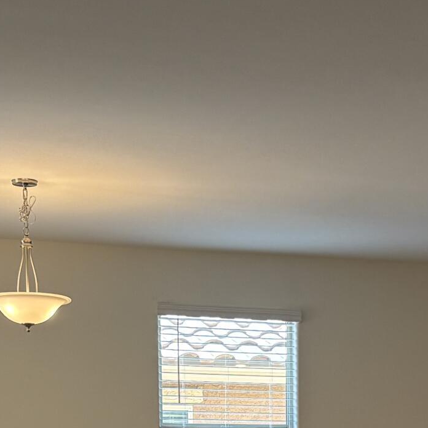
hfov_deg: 17.5
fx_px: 1385
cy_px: 560
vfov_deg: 16.6
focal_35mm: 99
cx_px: 297
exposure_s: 1/158
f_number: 1.6
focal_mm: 5.96
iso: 125
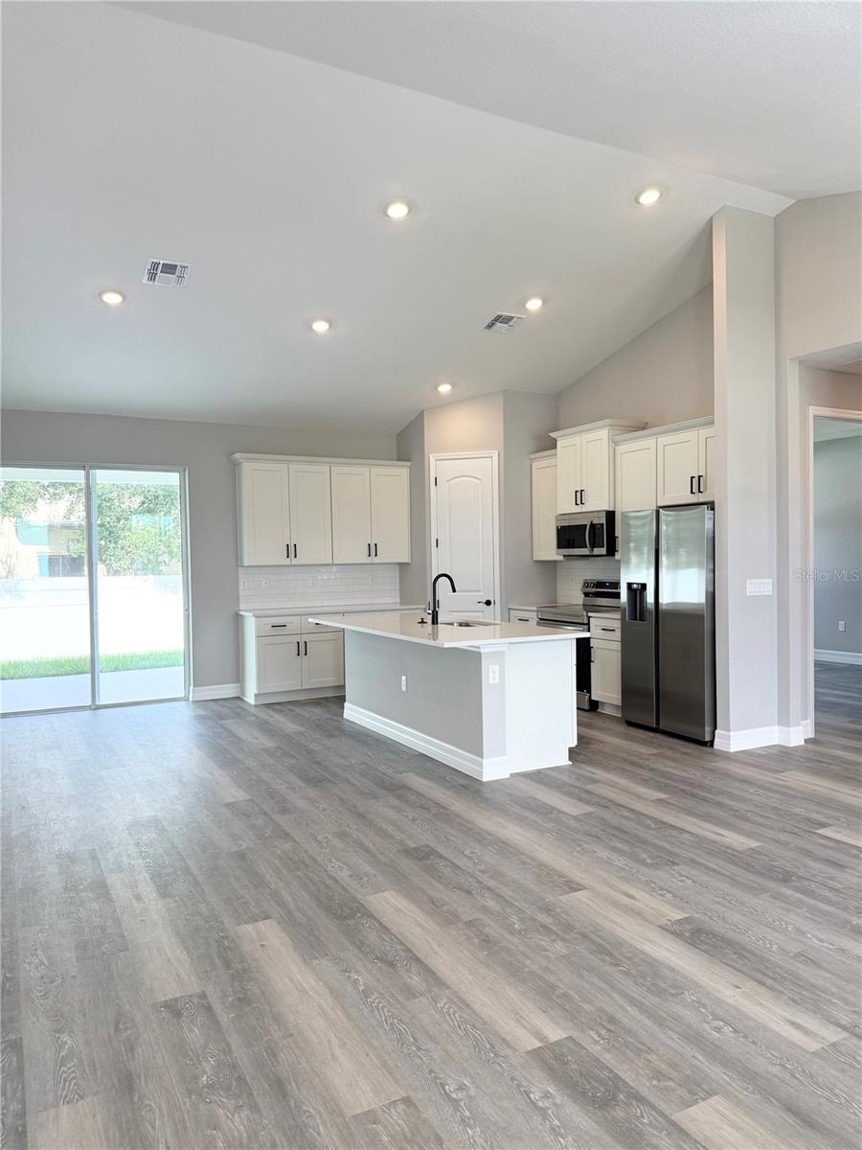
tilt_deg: -1.7
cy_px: 575
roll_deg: +0.1
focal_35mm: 24
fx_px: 797
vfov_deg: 71.6
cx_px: 431
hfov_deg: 56.8
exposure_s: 1/240
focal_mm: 6.76
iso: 125
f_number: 1.78
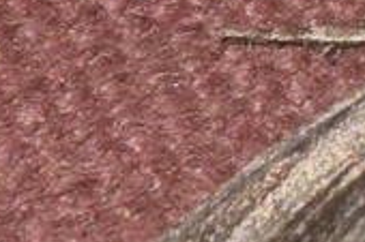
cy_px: 71
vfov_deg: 1.2
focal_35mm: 1189
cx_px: 831
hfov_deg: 1.7
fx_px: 12043
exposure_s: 1/125
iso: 400
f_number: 16
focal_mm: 140
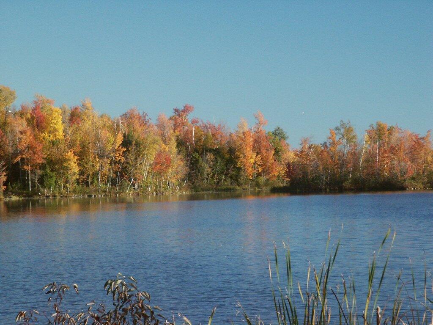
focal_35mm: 139
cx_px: 216
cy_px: 162
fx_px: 1739
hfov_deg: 14.2
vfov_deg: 10.7
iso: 200
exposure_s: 1/60
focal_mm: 28.23
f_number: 8
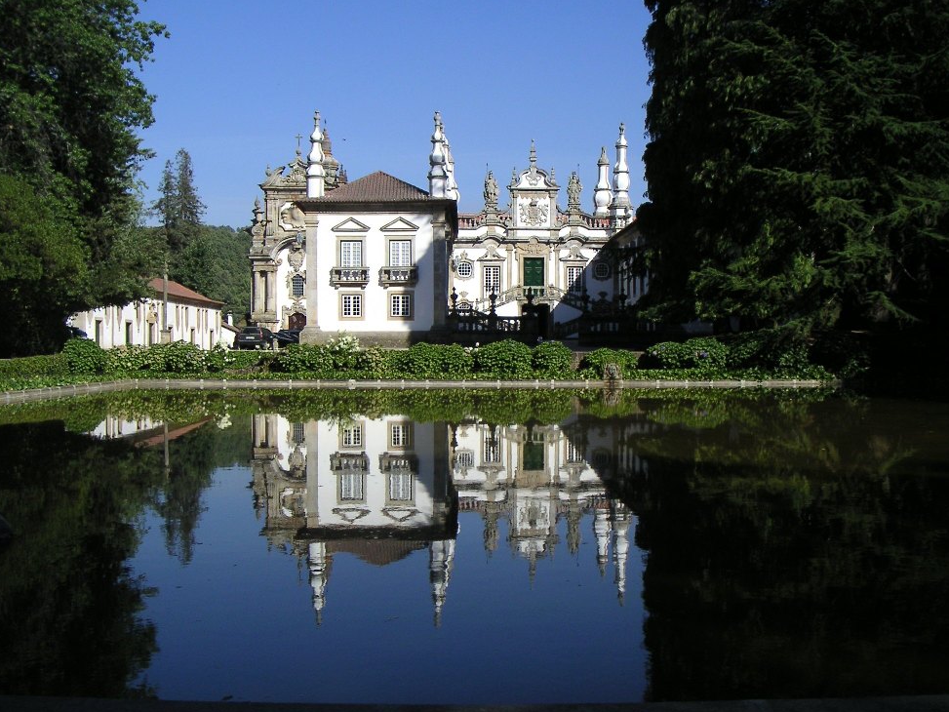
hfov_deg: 46.8
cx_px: 493
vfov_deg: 36.0
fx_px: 1097
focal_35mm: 40
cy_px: 341
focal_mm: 6
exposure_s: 1/180
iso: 50
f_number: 6.7
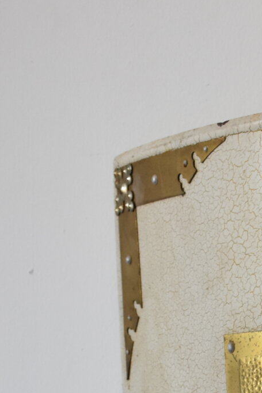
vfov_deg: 12.9
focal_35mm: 152
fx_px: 1659
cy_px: 559
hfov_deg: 8.8
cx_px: 399
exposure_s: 1/125
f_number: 5.6
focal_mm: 27
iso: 800
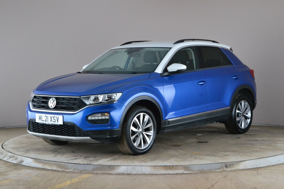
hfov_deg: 29.2
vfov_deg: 19.7
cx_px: 142
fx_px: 544
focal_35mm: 69
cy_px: 94
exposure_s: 1/40
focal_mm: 46
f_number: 11
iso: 3200
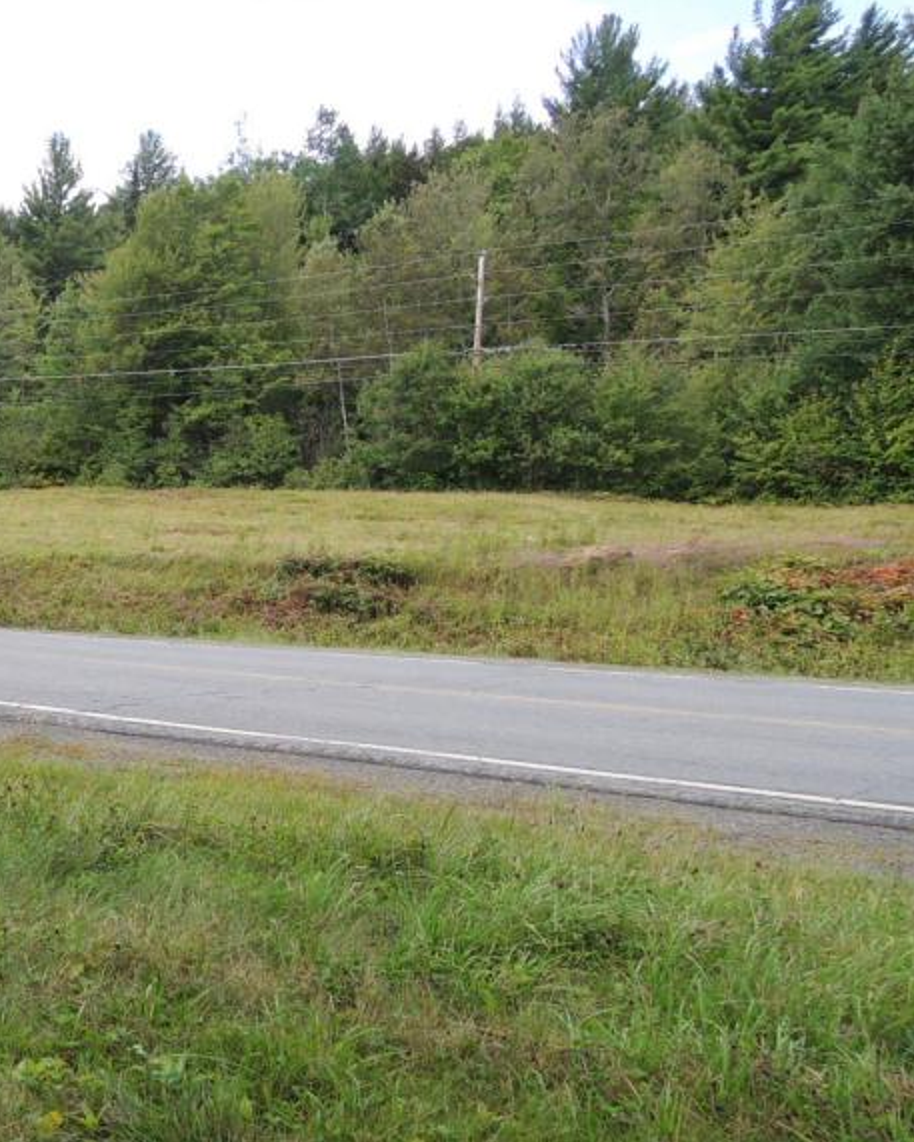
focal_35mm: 42
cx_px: -108
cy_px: 696
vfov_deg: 43.6
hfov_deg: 31.4
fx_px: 1420
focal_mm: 4.3
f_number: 2.8
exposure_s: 1/500
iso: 100
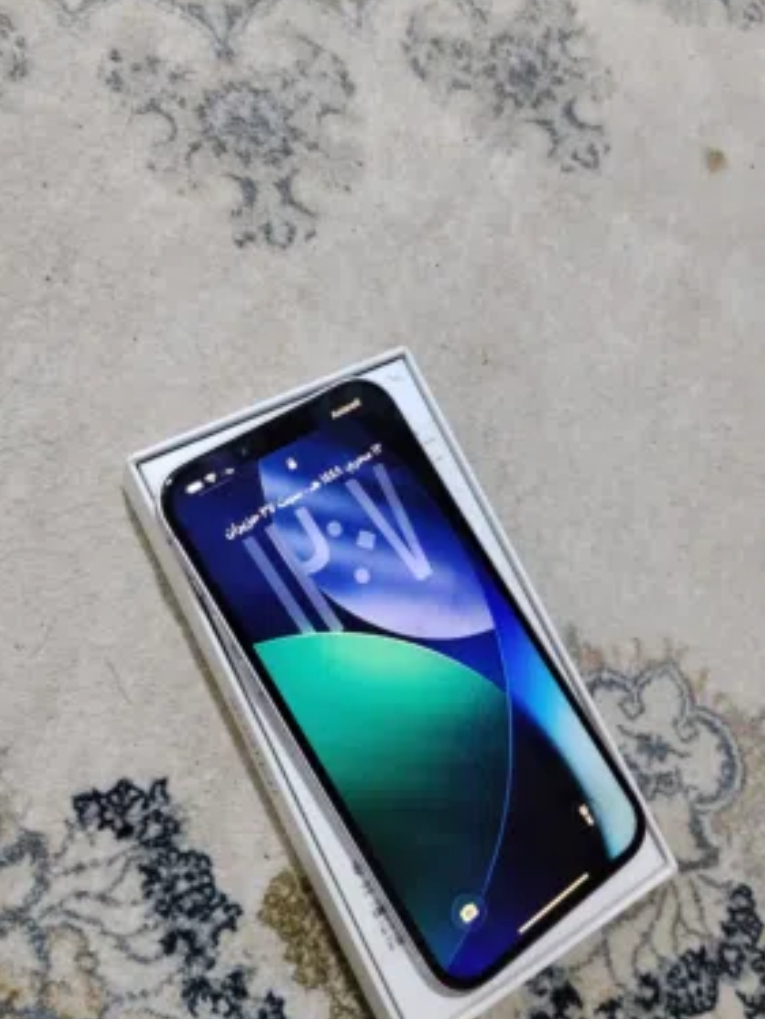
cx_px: 378
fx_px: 912
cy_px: 485
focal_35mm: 31
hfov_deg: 45.5
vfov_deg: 58.3
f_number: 1.8
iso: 500
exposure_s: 1/33
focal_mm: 4.22
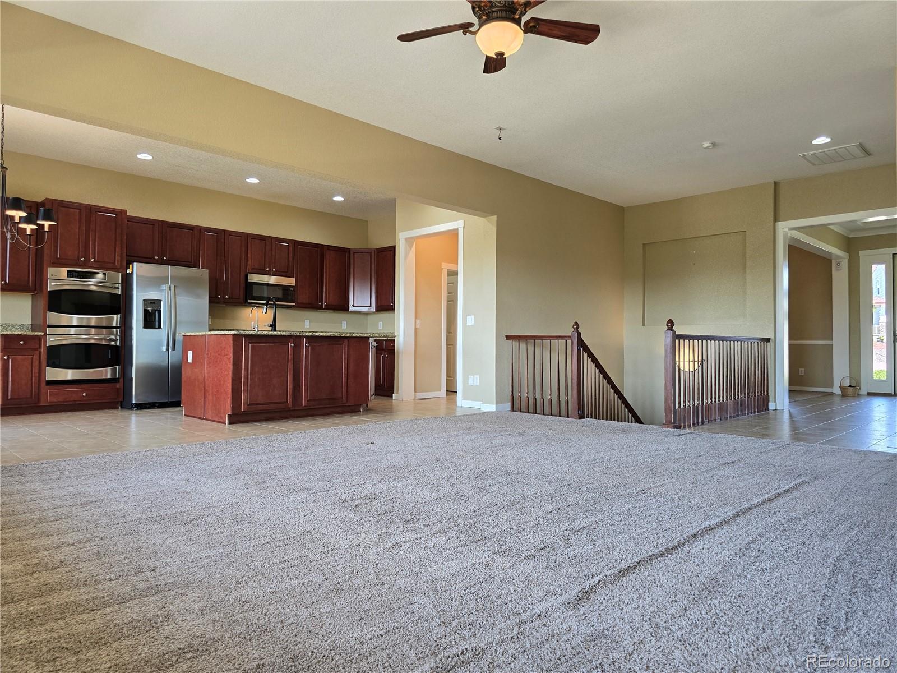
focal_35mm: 23
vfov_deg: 58.9
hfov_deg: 73.9
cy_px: 336
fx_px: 596
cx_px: 448
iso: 125
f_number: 1.7
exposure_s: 1/120
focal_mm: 6.3
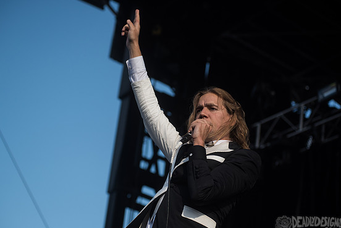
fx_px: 796
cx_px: 169
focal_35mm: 84
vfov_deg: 16.3
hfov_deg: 24.2
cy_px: 118
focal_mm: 80
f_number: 4
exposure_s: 1/2500
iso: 250
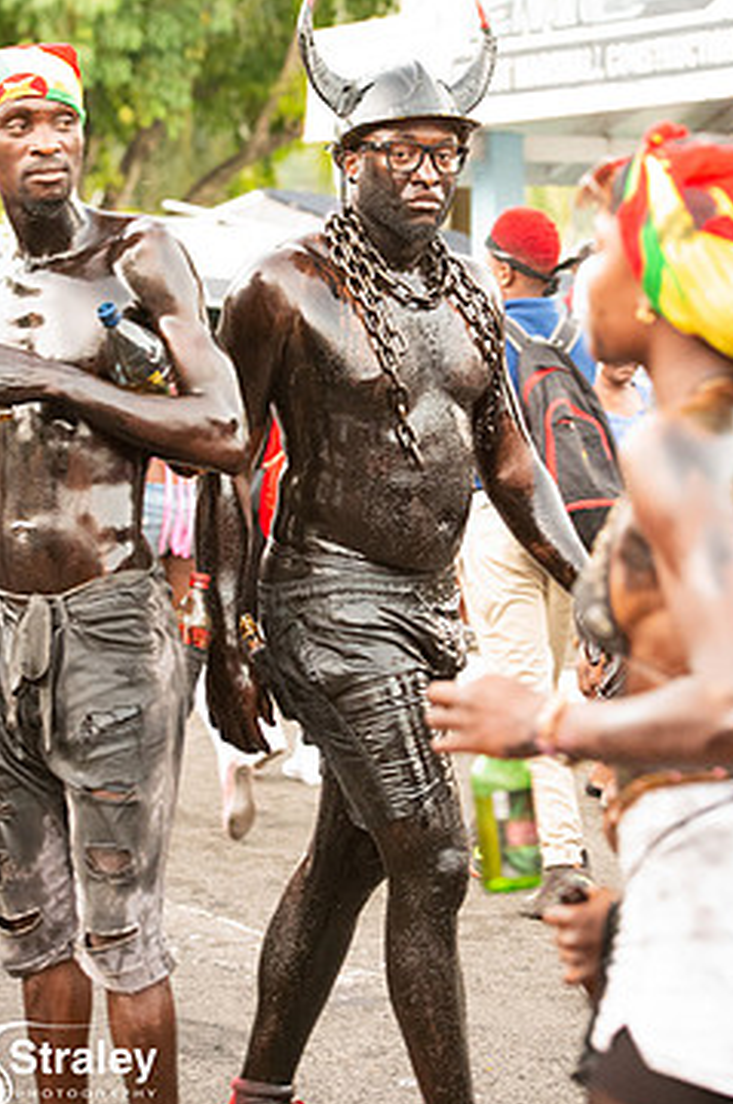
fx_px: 3063
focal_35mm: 100
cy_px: 439
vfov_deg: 20.4
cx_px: 403
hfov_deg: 13.6
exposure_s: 1/160
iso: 20000
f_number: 5
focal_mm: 80
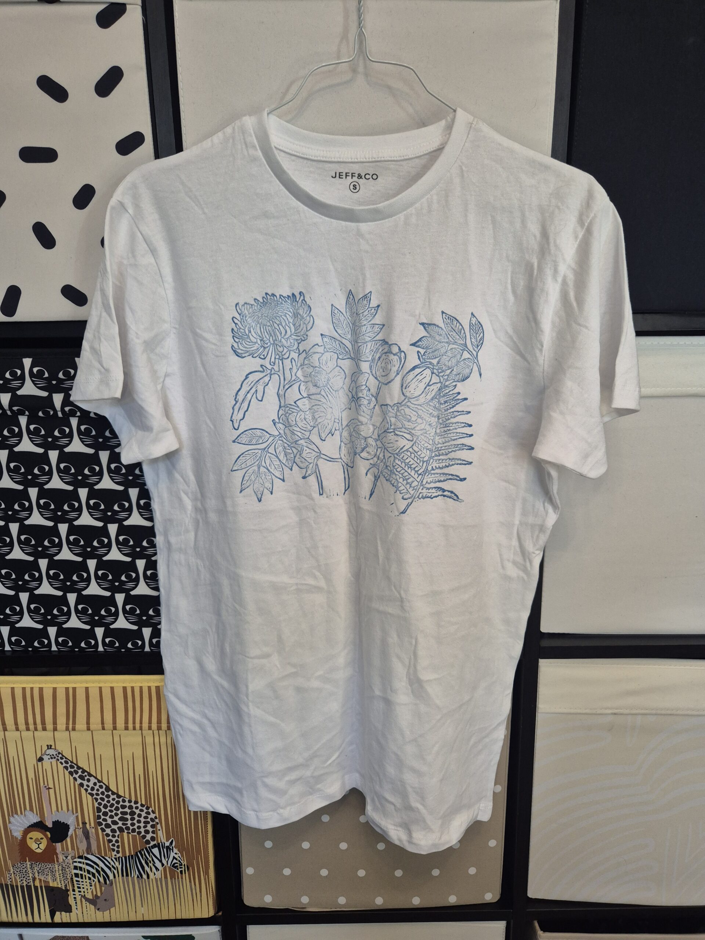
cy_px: 470
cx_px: 352
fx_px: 625
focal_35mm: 23
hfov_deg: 58.9
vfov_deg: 73.9
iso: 400
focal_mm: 5.4
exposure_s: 1/100
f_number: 1.8
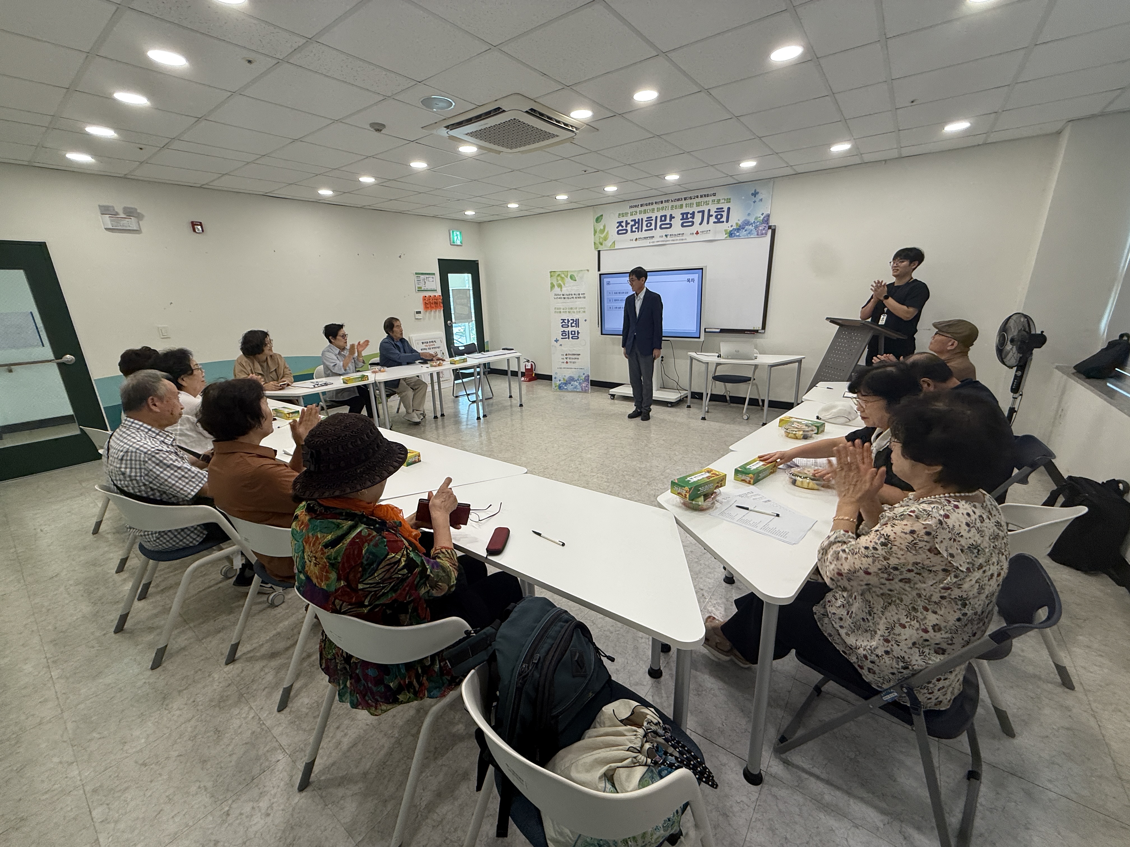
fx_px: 457
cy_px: 424
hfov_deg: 102.1
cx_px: 565
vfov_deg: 85.7
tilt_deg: -16.2
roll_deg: +1.6
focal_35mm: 14
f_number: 2.2
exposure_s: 1/120
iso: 100
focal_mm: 2.22
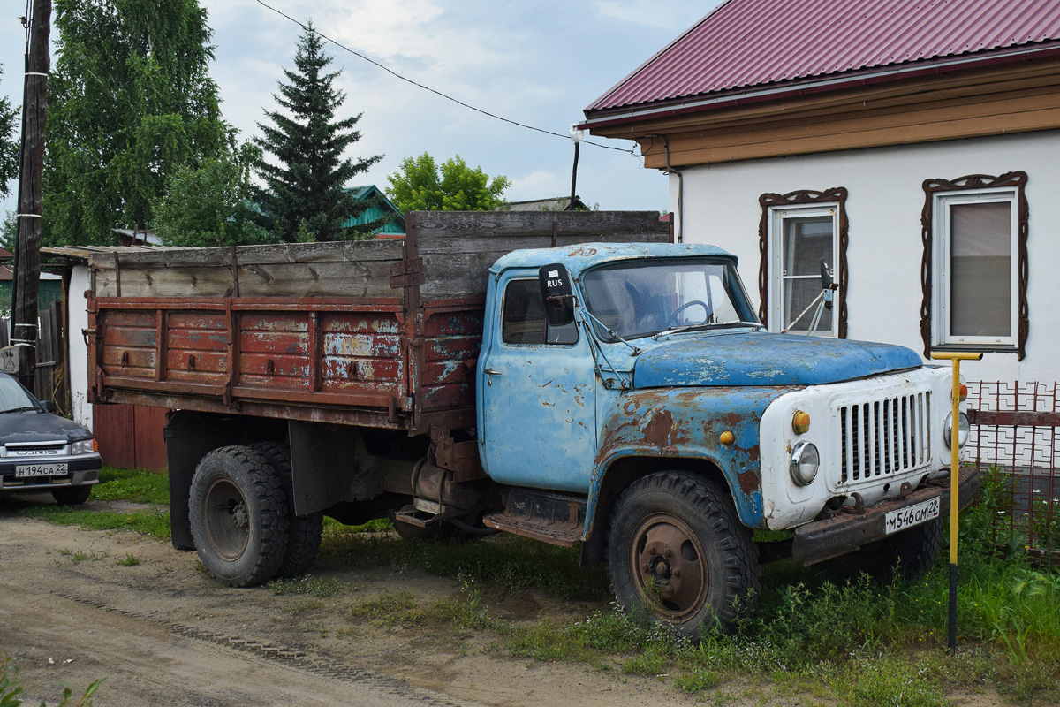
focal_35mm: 46
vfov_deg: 28.9
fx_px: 1369
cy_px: 354
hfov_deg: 42.3
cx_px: 530
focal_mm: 31
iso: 800
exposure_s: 1/640
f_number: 6.3
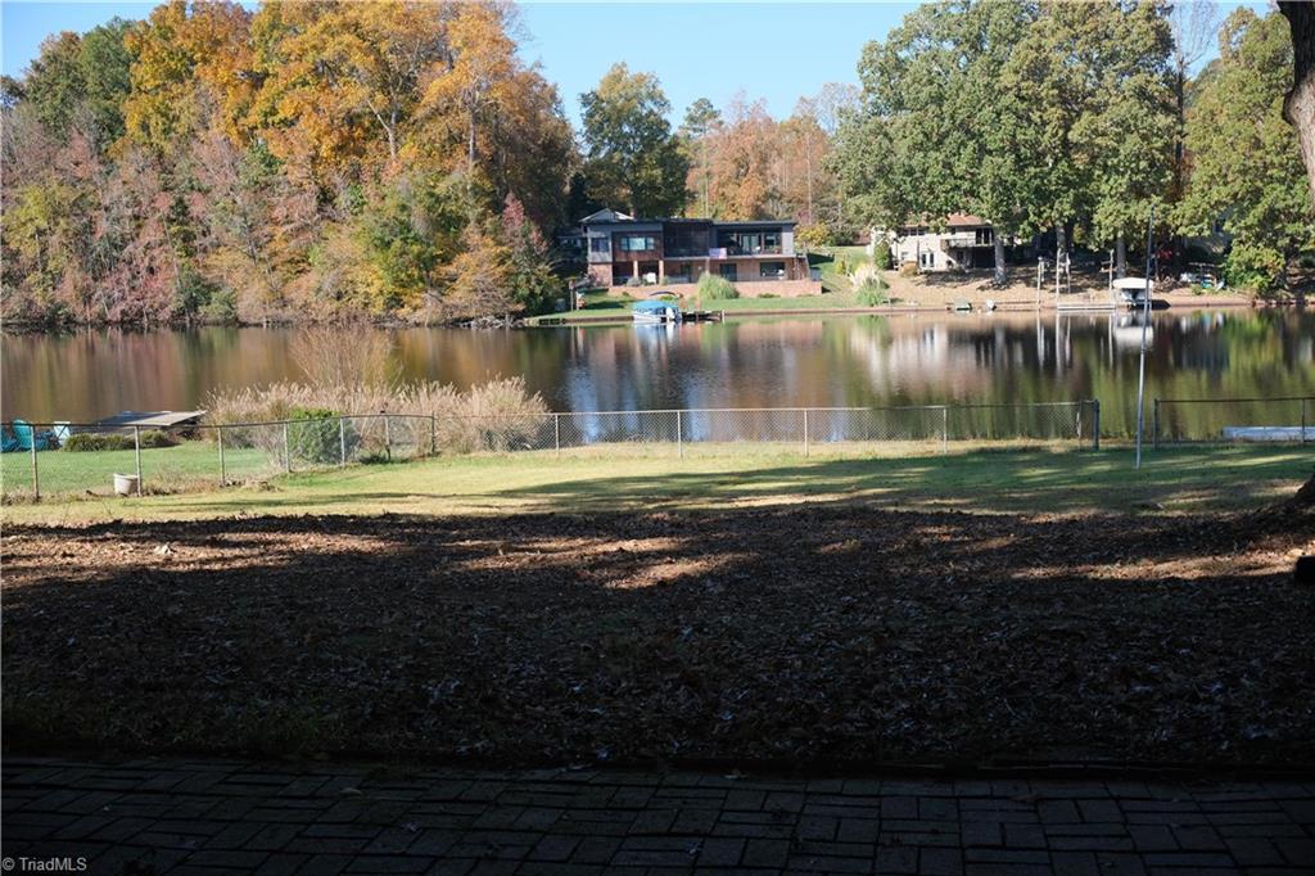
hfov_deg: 47.4
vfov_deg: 32.6
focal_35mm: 41
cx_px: 658
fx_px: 1497
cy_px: 438
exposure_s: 1/300
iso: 320
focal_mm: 27
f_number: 6.4
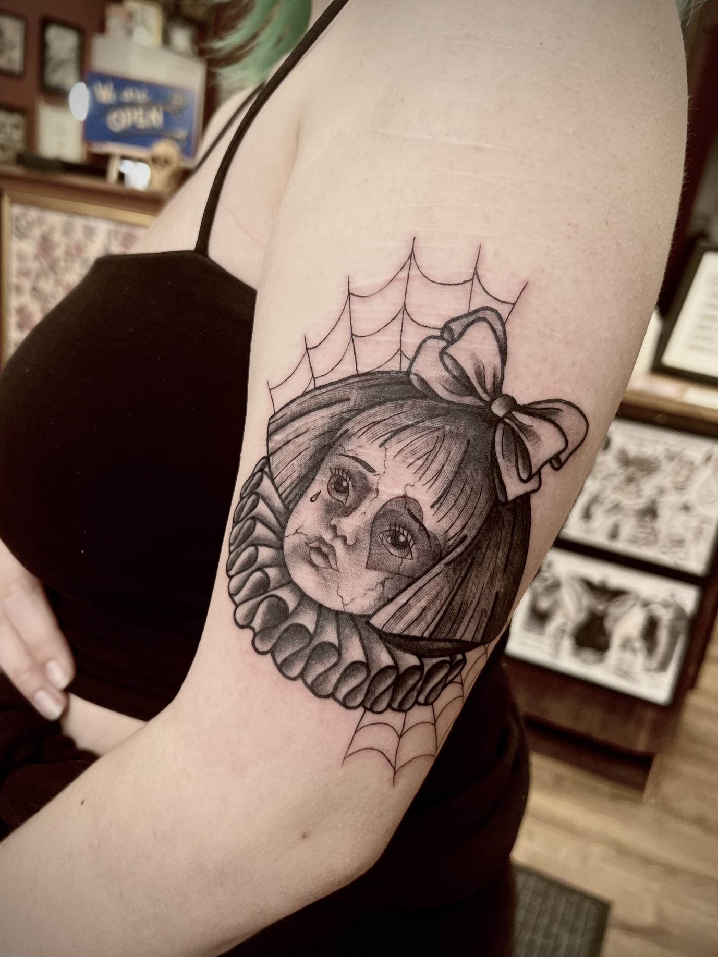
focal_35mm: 29
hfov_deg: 48.2
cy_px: 500
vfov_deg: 61.6
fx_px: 802
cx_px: 372
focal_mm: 5.7
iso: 125
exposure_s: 1/70
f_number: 1.5
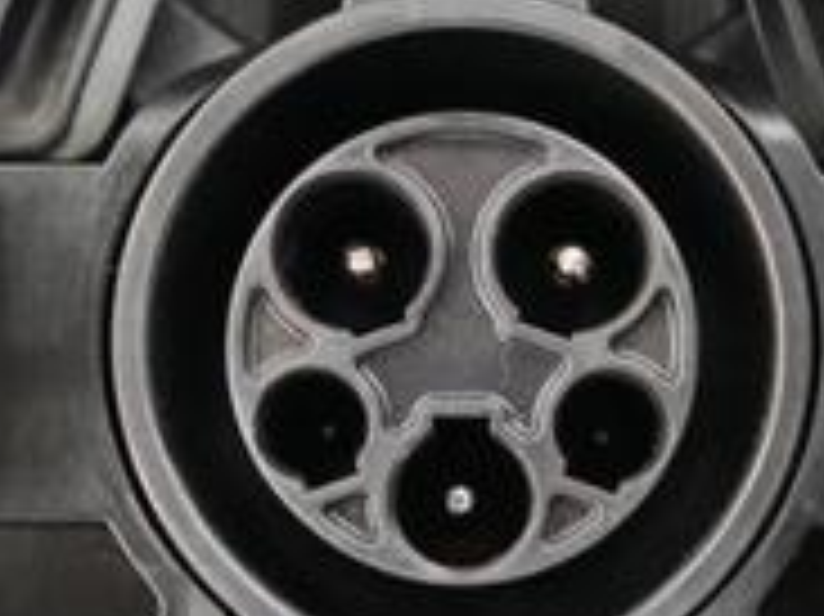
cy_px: 558
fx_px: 2236
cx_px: 500
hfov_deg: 20.8
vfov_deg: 15.5
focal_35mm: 94
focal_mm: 28
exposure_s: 1/50
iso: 12800
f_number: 2.8
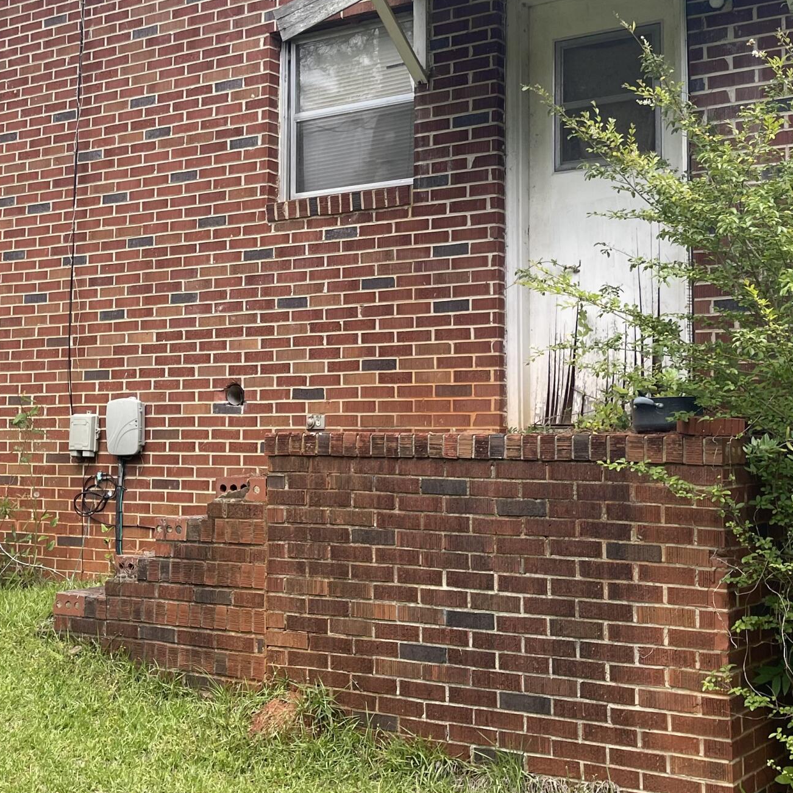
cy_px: 297
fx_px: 1374
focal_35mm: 53
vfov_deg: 32.1
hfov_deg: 32.1
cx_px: 321
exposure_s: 1/584
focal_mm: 5.1
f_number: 1.6
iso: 32
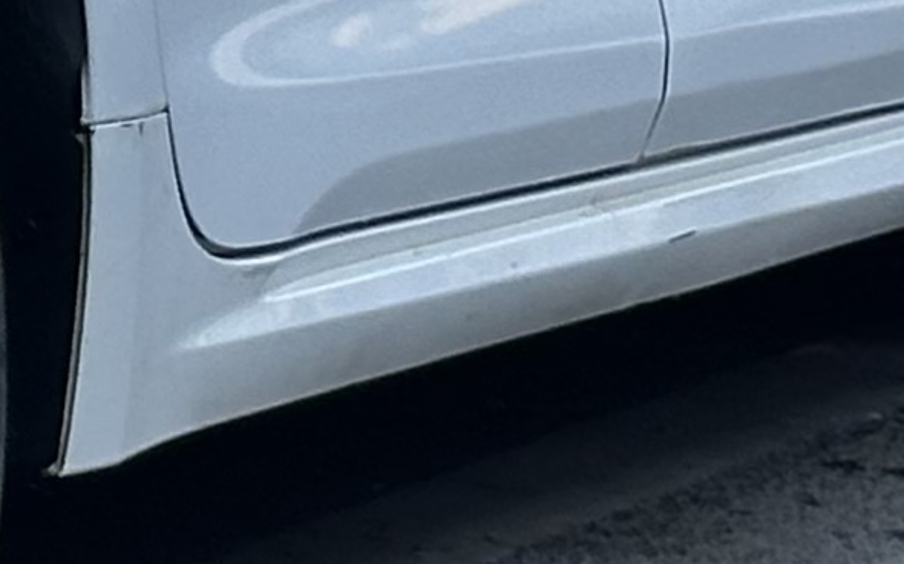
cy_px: -904
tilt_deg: -0.6
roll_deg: -0.3
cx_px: -1187
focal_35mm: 348
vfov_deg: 3.7
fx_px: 8569
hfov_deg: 5.8
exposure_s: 1/1695
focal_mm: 6.86
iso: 64
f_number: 1.78
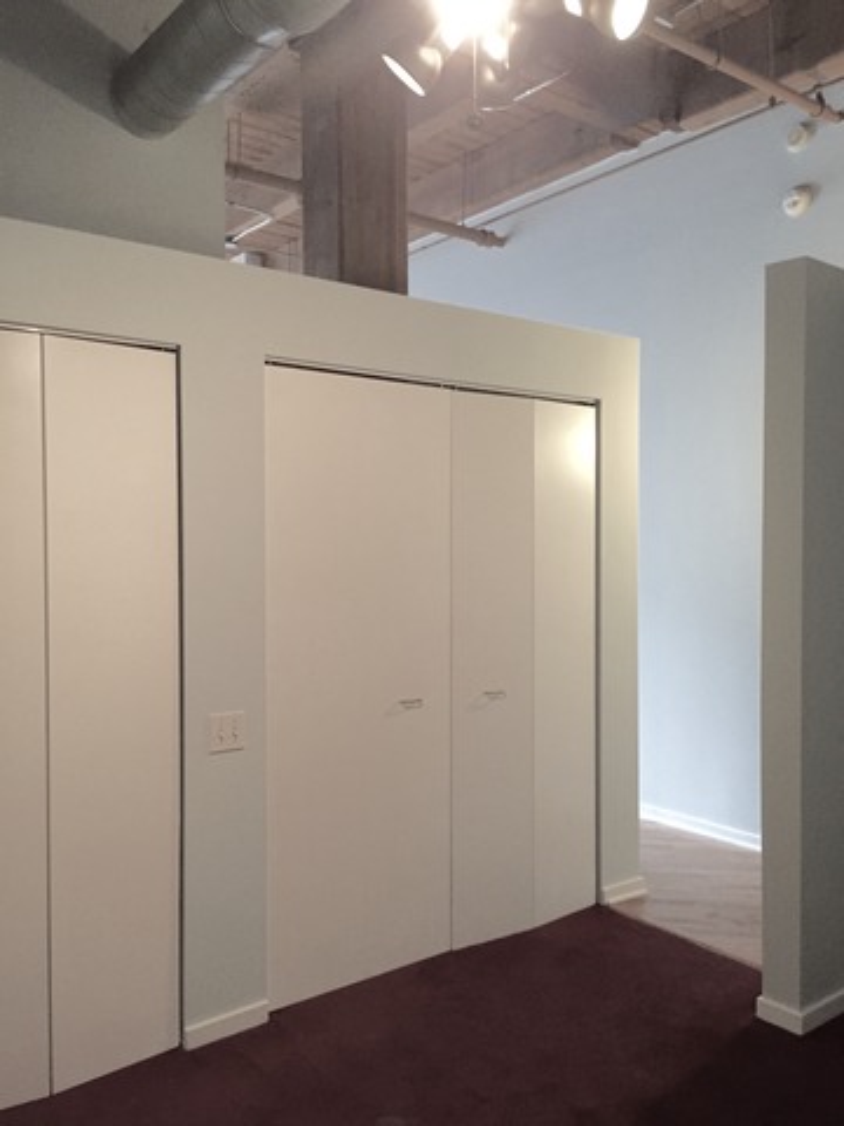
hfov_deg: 48.2
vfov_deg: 61.7
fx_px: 943
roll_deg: -0.1
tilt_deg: -1.0
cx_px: 422
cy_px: 563
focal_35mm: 29
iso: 320
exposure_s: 1/15
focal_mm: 4.15
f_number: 2.2
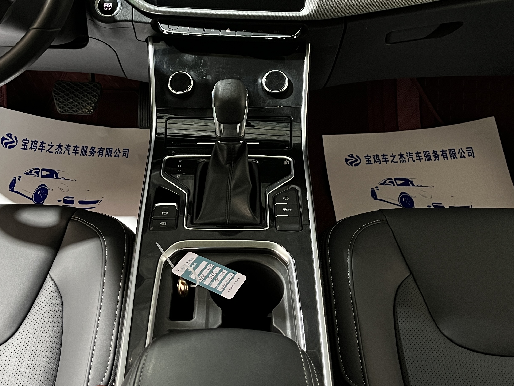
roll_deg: +0.3
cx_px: 224
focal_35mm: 43
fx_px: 638
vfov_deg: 33.1
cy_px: 108
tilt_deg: -31.2
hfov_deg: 43.8
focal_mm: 5.1
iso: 640
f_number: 1.6
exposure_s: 1/33
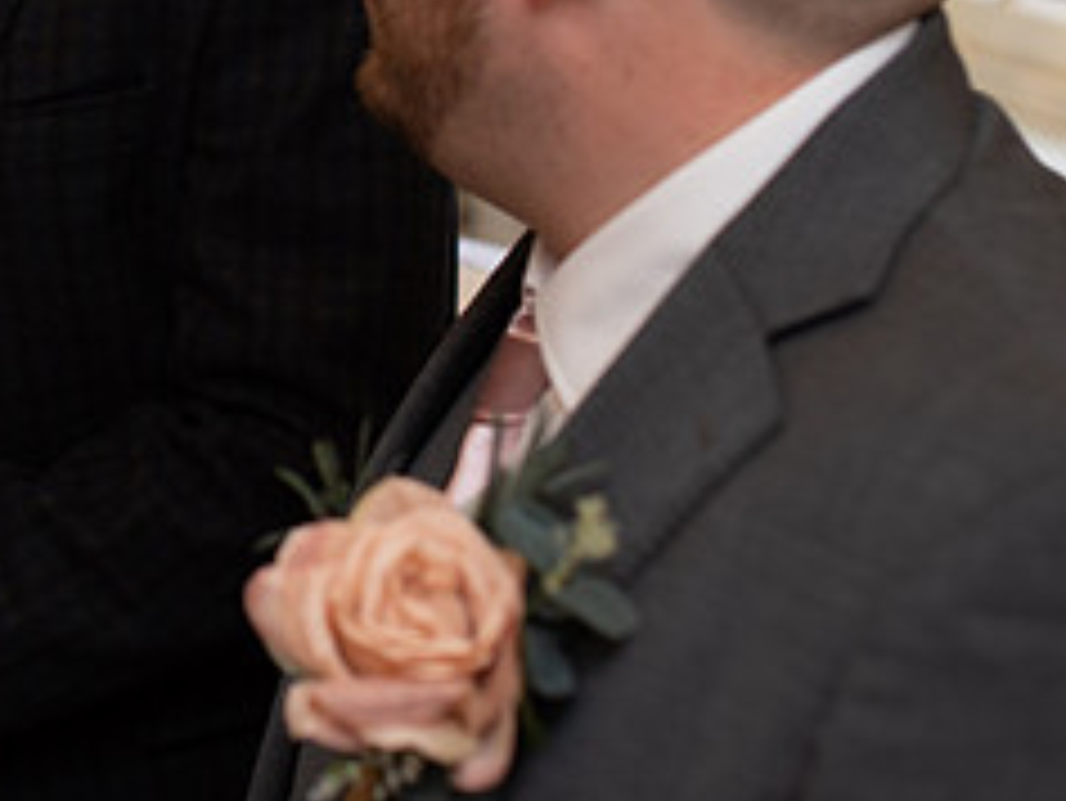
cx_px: 144
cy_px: 22
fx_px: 2958
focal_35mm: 96
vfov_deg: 15.2
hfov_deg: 20.1
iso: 100
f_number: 2.5
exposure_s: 1/100
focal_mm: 35
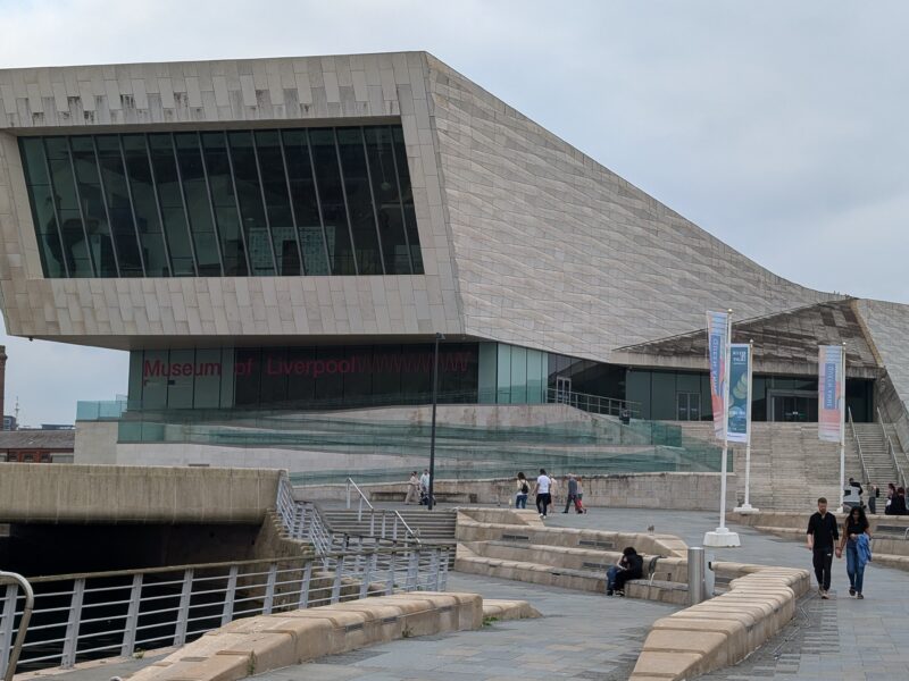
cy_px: 340
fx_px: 1287
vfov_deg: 29.7
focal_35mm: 49
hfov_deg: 38.9
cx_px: 454
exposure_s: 1/1112
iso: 20
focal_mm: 6.9
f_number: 1.68
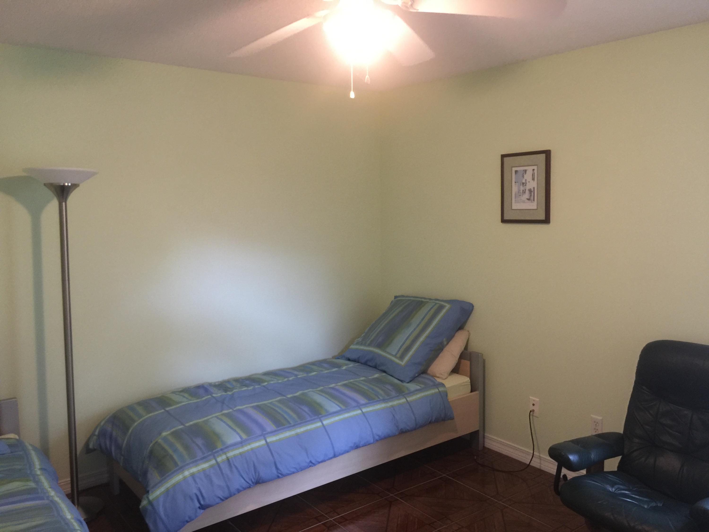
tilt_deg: -5.7
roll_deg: +1.0
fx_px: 594
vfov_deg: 48.2
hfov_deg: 61.7
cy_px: 266
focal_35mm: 29
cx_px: 354
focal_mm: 4.15
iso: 80
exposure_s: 1/4
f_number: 2.2
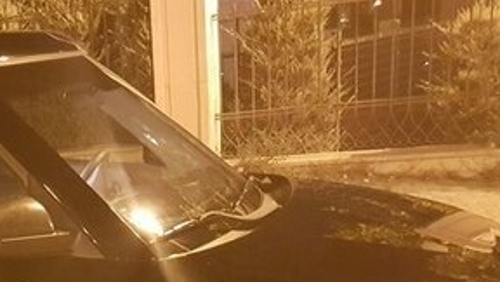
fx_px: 862
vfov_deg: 17.3
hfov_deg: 30.0
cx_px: -9
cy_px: 373
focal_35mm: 65
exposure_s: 1/10
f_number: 1.7
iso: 1000
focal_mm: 4.2
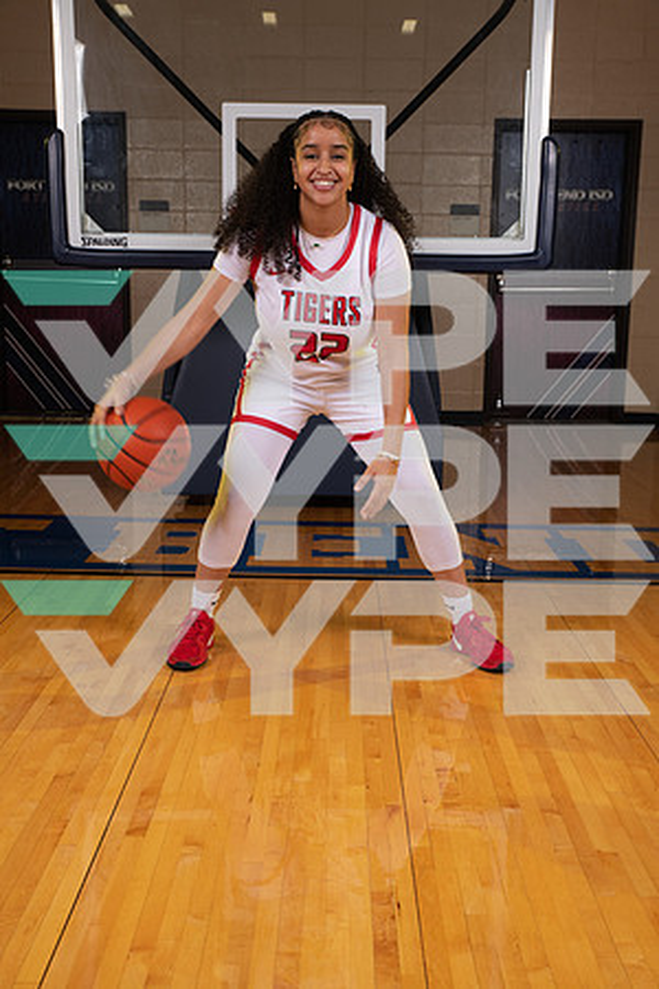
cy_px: 494
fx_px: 1153
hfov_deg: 31.9
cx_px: 330
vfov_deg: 46.4
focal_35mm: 42
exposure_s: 1/320
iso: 320
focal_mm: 42
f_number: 7.1
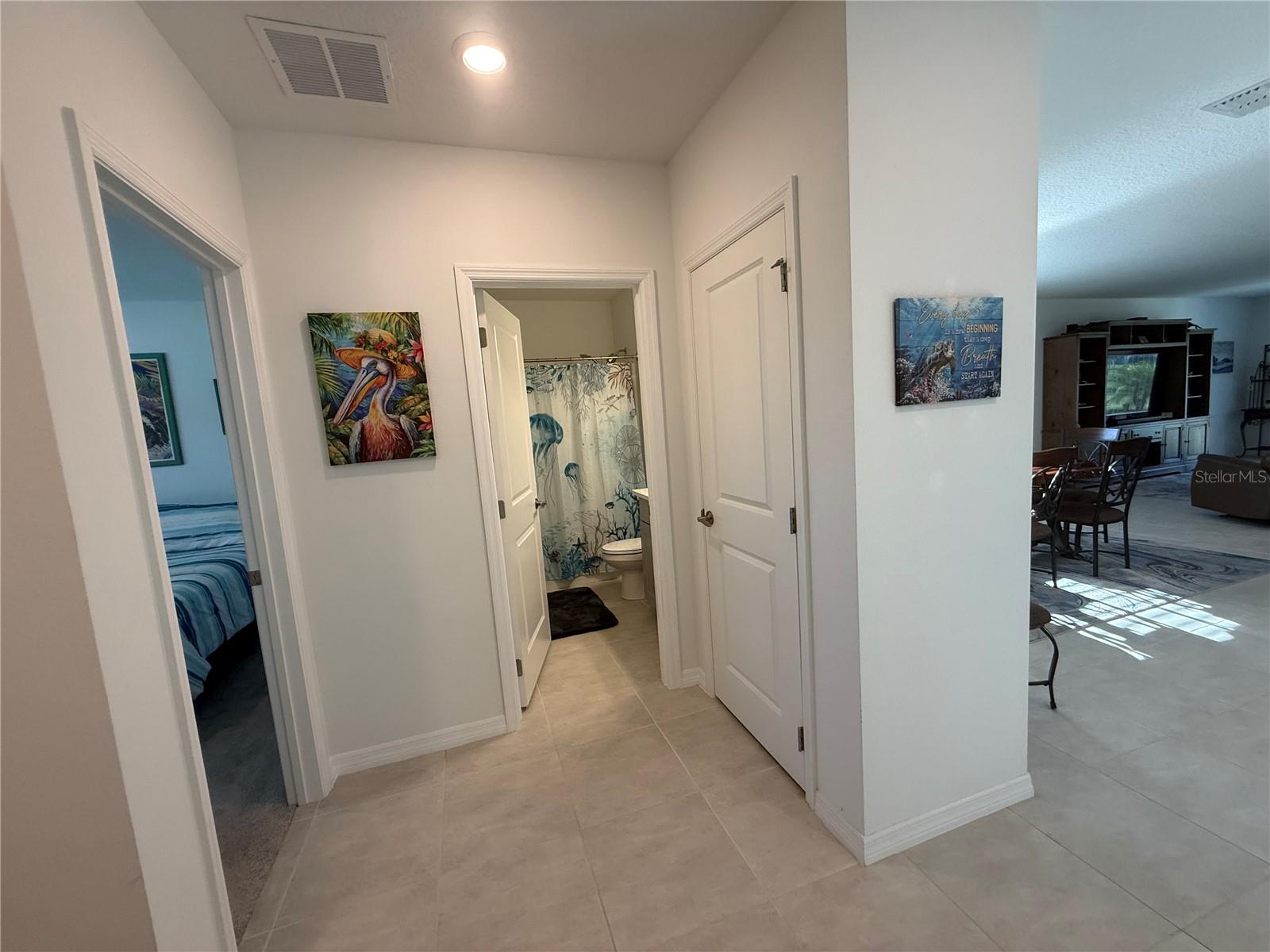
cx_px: 635
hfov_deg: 102.1
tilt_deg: -7.4
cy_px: 476
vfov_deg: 85.7
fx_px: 514
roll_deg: +3.6
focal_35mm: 14
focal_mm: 2.22
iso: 160
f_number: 2.2
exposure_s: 1/120
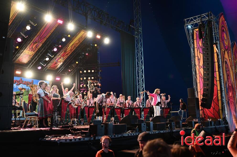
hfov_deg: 54.5
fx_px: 230
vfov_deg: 37.8
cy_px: 78
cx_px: 118
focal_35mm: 35
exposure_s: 1/40
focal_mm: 35
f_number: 3.2
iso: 320
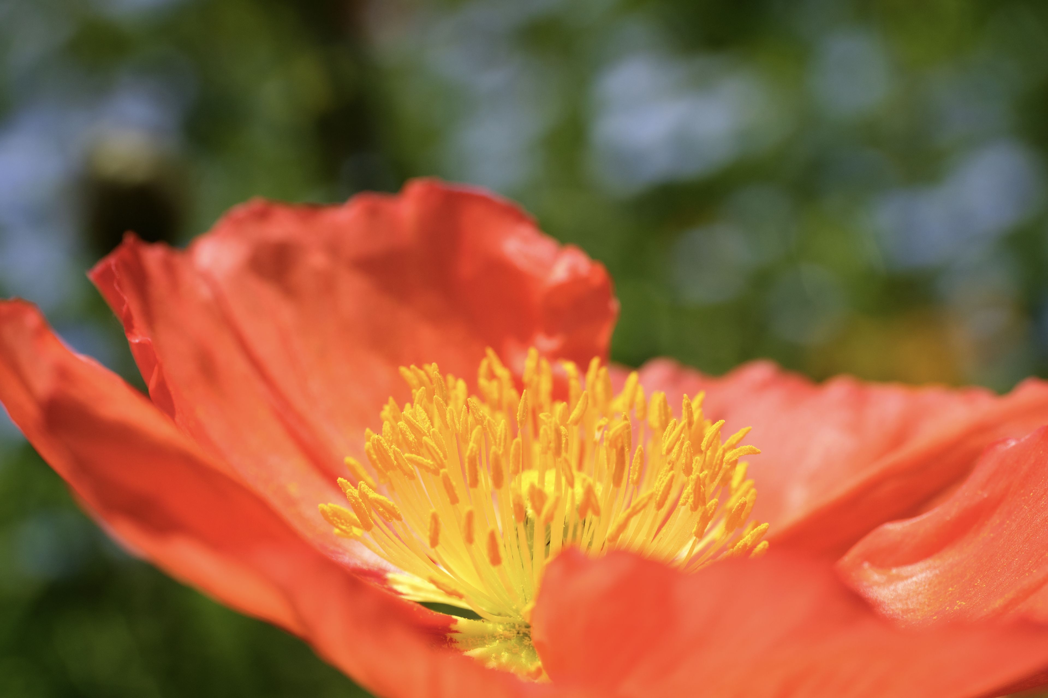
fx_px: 2183
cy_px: 349
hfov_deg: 27.0
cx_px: 524
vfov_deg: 18.2
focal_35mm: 75
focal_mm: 50
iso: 250
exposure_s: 1/1300
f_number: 8
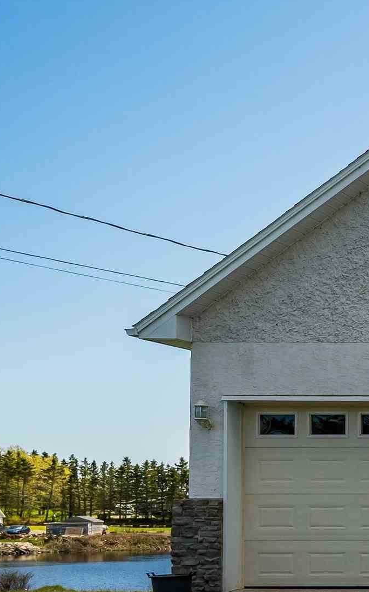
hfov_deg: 16.2
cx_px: 803
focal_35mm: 53
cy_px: 513
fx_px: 860
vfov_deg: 36.0
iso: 500
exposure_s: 1/1250
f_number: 9
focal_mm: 18.5
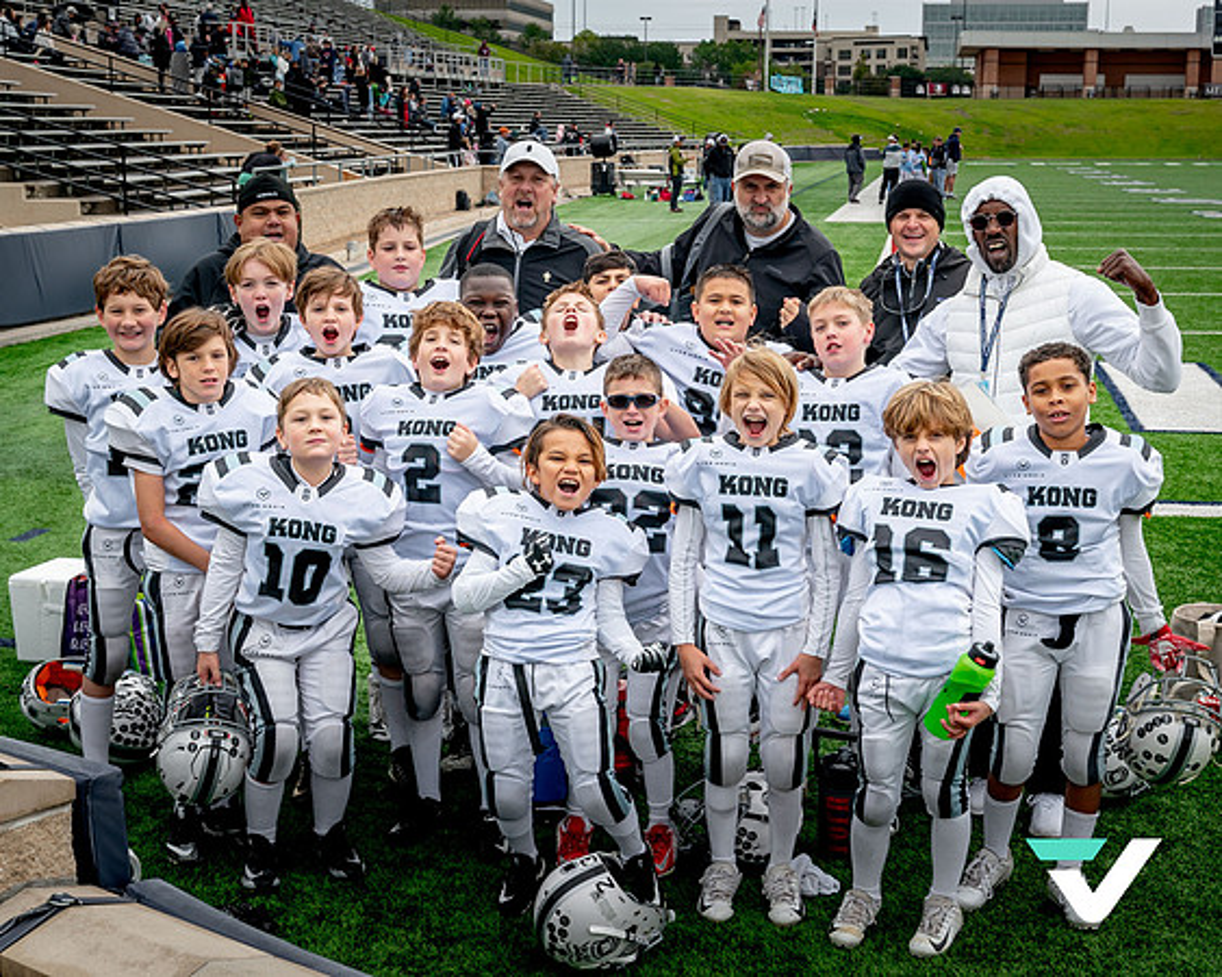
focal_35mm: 53
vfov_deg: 28.6
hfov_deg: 35.3
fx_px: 1919
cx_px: 639
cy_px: 464
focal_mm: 43
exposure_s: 1/250
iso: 400
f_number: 8
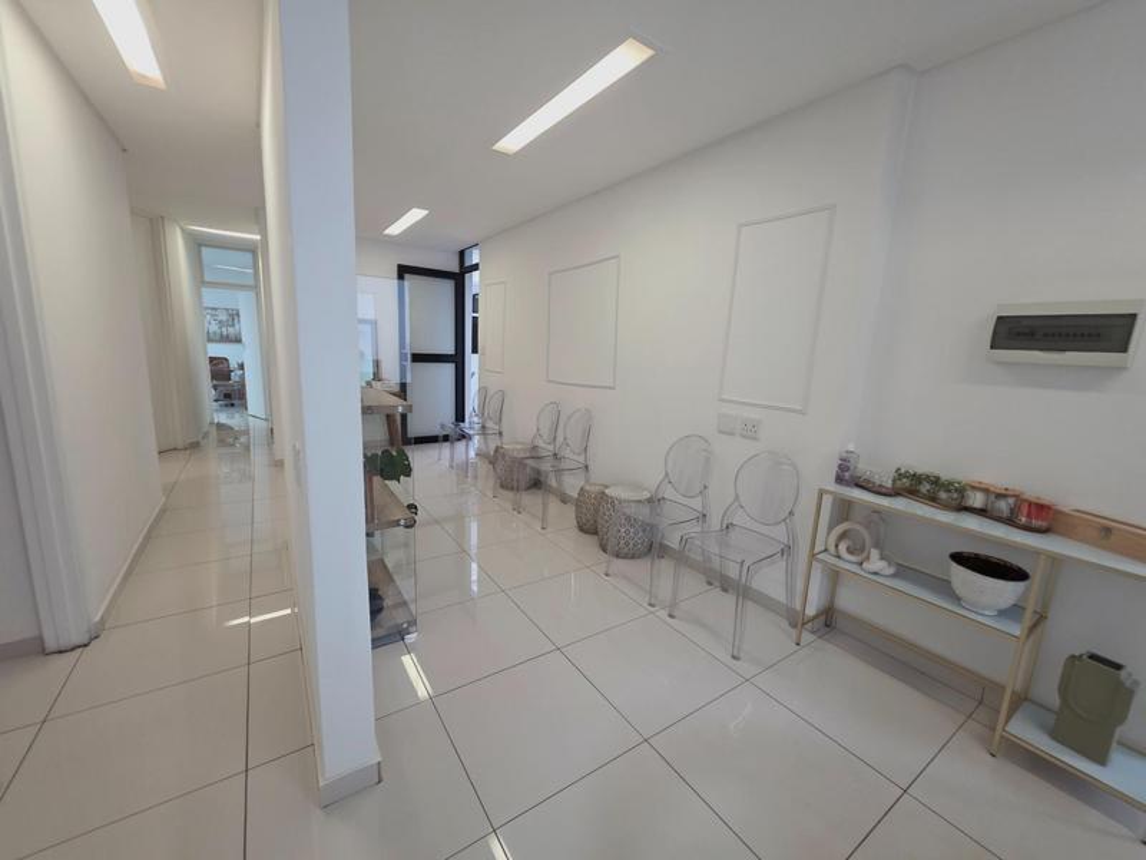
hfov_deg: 106.2
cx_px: 573
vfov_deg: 89.9
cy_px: 430
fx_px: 430
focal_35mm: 13
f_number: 1.9
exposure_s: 1/100
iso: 200
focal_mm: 2.2
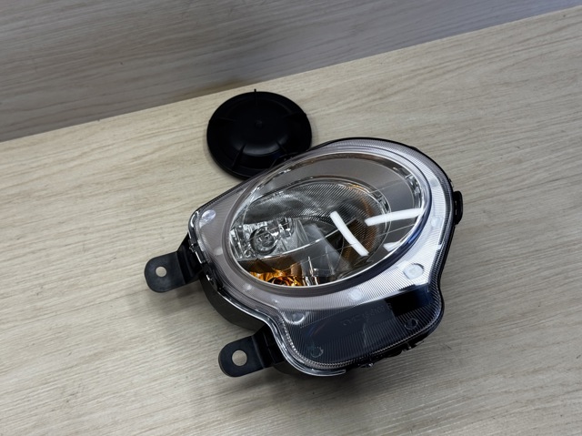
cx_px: 291
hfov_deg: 39.7
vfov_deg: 30.2
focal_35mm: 48
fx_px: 806
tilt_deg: -61.3
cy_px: 218
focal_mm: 6.76
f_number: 1.78
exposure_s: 1/235
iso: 64
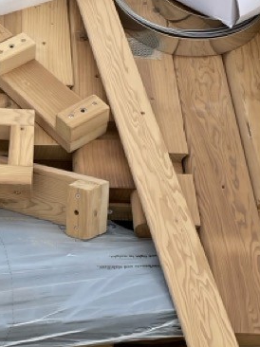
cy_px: 60
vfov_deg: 21.2
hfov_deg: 15.5
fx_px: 912
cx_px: -64
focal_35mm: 91
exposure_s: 1/2053
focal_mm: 4.2
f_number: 1.6
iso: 32
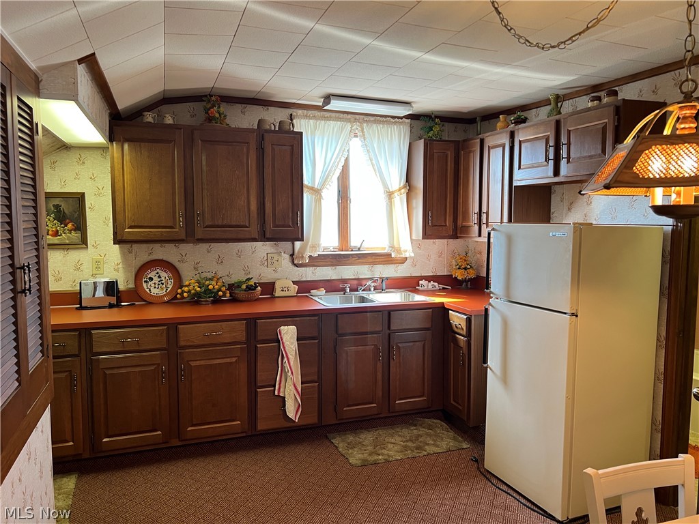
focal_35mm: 26
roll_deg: +0.7
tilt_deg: -5.5
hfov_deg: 67.3
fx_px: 525
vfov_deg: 53.1
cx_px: 350
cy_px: 262
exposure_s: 1/60
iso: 100
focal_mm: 5.7
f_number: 1.5
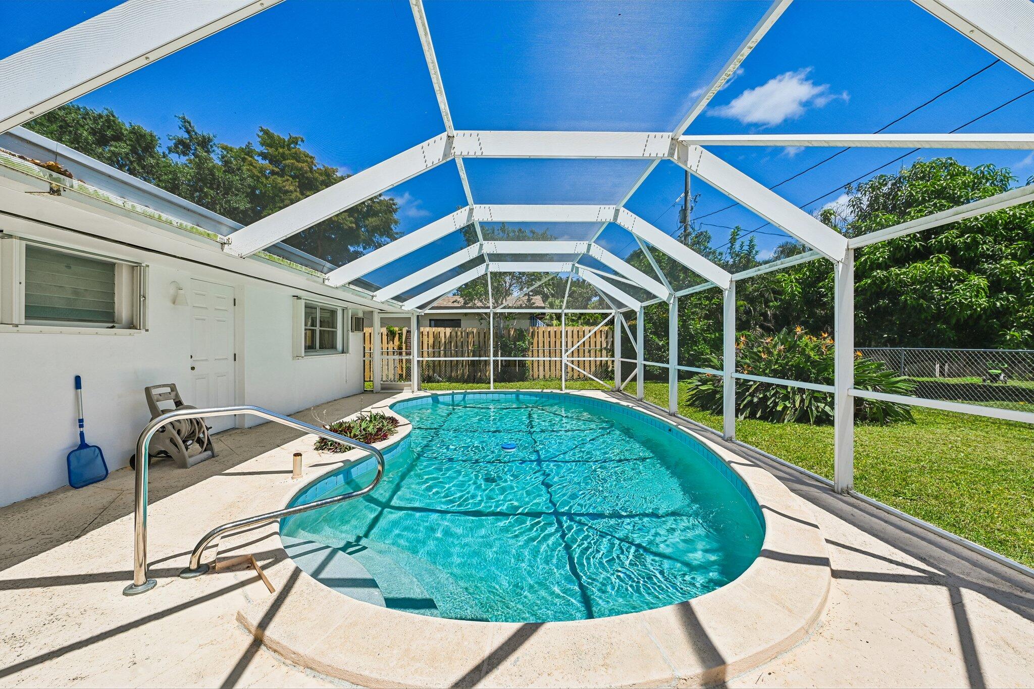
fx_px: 402
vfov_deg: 81.2
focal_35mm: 14
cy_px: 344
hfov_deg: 104.3
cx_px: 517
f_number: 8
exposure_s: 1/250
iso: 100
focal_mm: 14
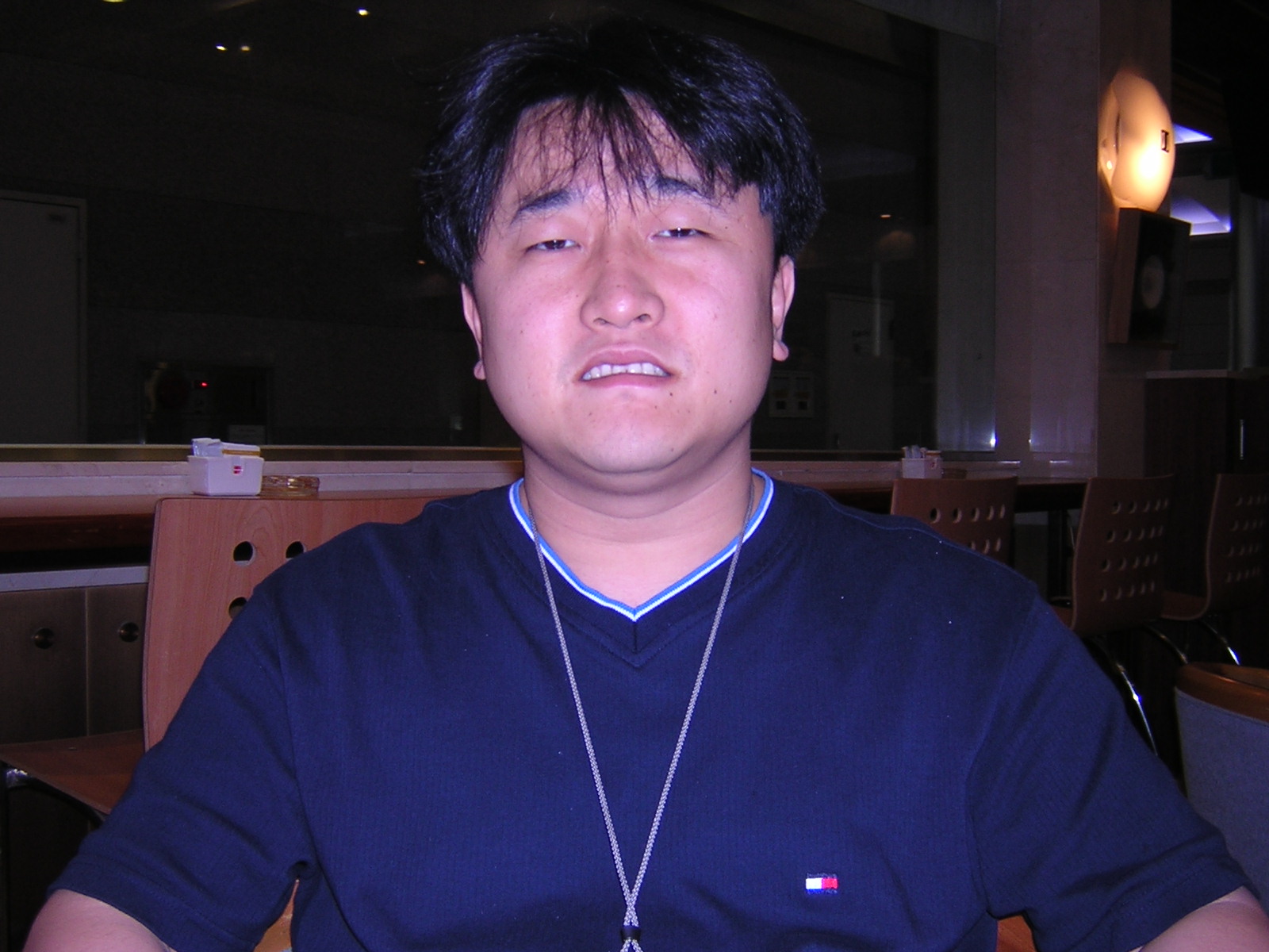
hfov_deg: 43.9
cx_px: 634
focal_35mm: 43
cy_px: 476
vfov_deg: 33.6
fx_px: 1576
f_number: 2.8
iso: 100
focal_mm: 5.6
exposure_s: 1/60.1
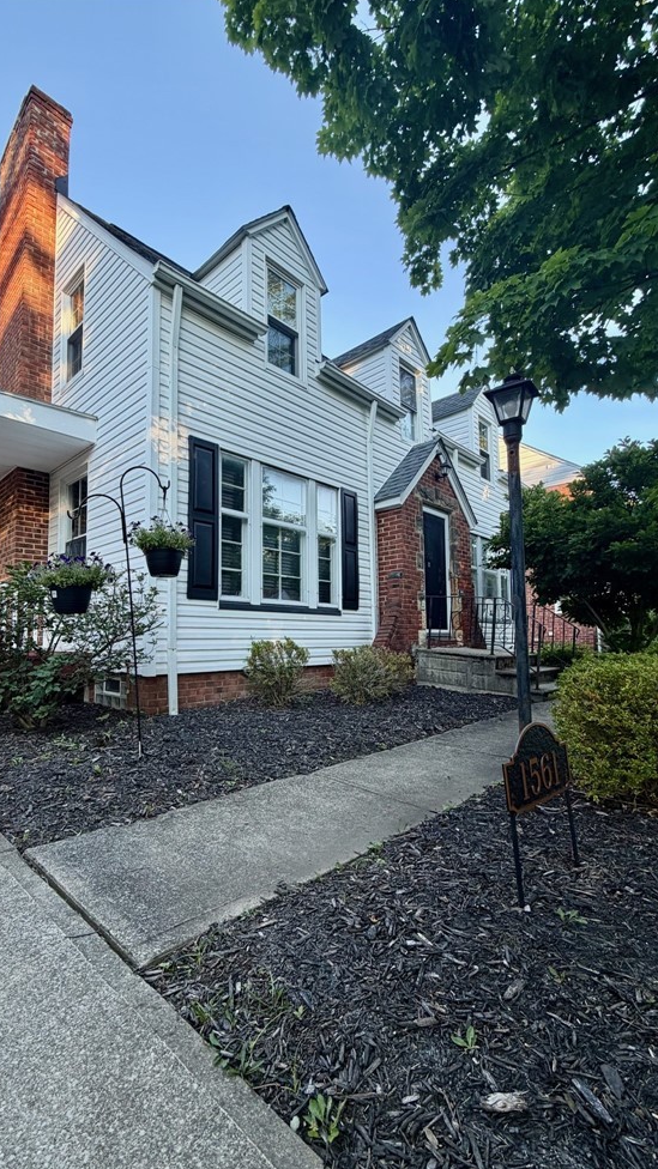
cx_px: 277
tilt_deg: +3.9
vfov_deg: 99.3
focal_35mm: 16
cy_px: 608
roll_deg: +0.3
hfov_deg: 66.7
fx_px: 496
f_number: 2.2
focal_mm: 2.22
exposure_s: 1/133
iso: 40
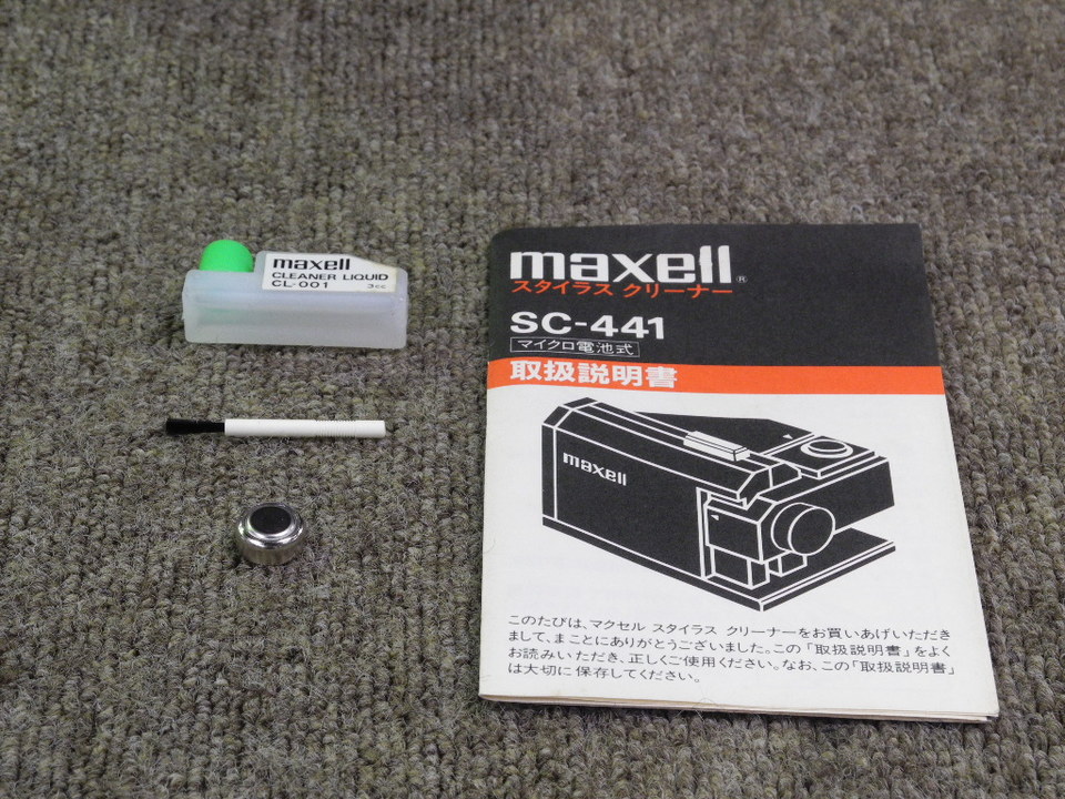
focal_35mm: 94
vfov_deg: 15.7
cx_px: 532
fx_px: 2892
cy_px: 400
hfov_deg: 20.9
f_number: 6.3
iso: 400
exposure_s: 1/14.3
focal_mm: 20.1
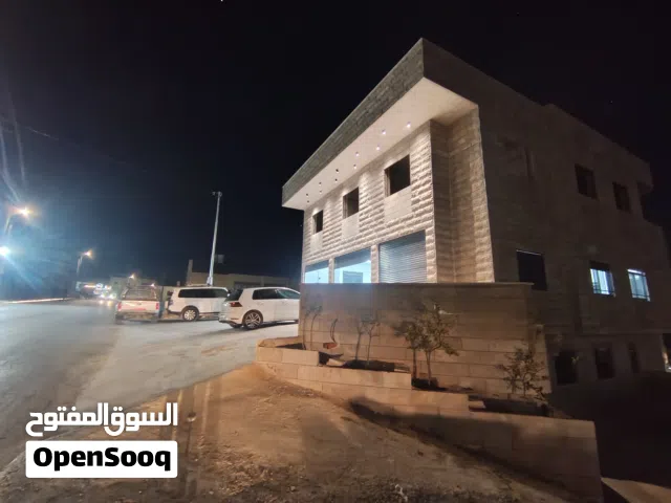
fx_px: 291
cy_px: 252
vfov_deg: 81.7
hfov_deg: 98.2
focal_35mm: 15
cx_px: 336
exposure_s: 1/20
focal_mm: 1.65
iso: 874
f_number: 2.2
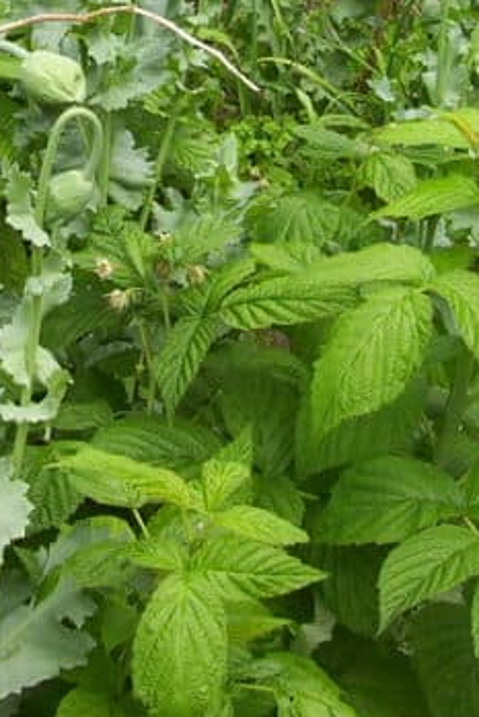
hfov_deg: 15.0
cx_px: 17
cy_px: 27
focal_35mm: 90
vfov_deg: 21.9
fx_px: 1794
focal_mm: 5.77
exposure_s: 1/358
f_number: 5.17
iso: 100
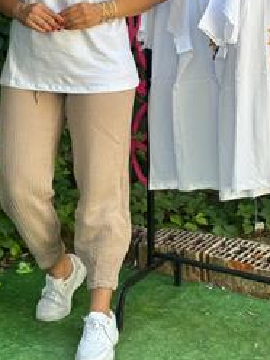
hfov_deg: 18.4
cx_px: 186
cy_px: 70
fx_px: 832
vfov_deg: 24.0
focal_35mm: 80
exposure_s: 1/301
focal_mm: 6.76
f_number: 1.78
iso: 64
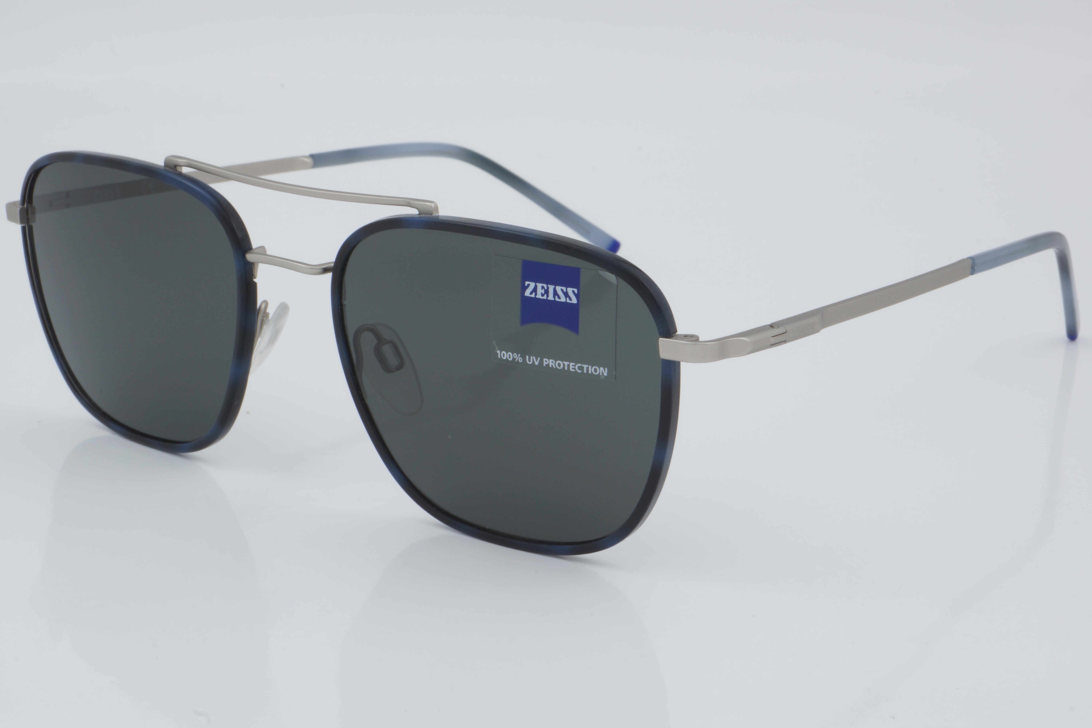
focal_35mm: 75
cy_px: 364
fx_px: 2275
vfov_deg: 18.2
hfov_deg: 27.0
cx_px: 546
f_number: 32
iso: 100
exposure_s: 1/4
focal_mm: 50
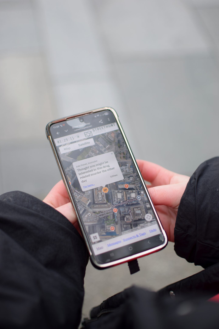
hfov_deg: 25.8
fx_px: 479
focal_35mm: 52
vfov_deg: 37.9
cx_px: 110
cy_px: 164
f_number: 1.8
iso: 100
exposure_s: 1/320
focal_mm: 35
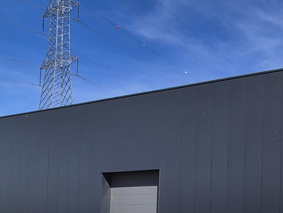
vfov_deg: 32.3
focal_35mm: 41
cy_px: 214
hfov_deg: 38.4
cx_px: 307
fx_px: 335
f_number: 2.2
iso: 50
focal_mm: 2.2
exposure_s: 1/2536
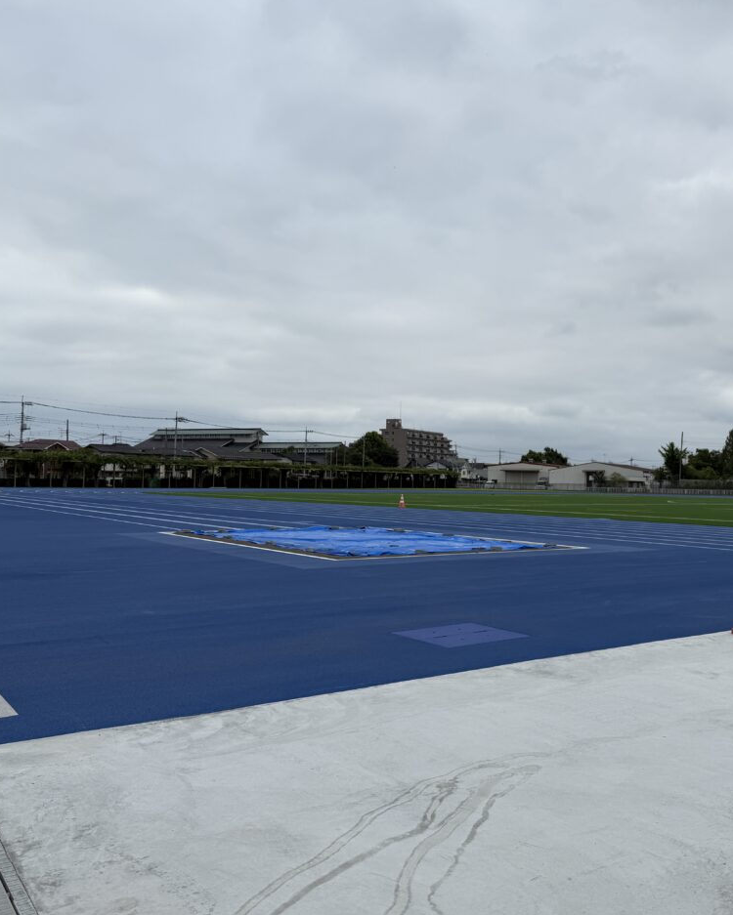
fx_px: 867
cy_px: 463
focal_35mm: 32
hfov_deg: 44.6
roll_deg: -1.2
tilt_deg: +1.0
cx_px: 527
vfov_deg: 55.7
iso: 80
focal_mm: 6.76
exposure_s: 1/2053
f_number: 1.78
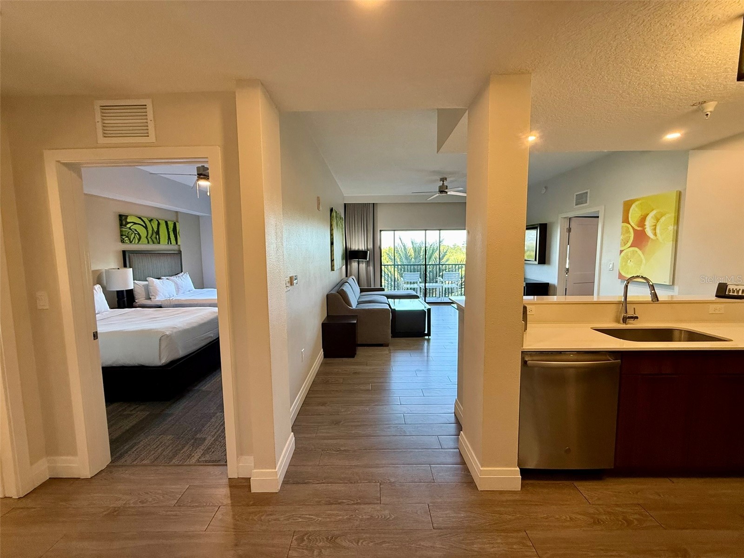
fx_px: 301
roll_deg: +0.7
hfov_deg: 102.1
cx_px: 372
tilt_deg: -5.1
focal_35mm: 14
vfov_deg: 85.7
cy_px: 279
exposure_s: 1/120
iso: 250
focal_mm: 2.22
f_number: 2.2
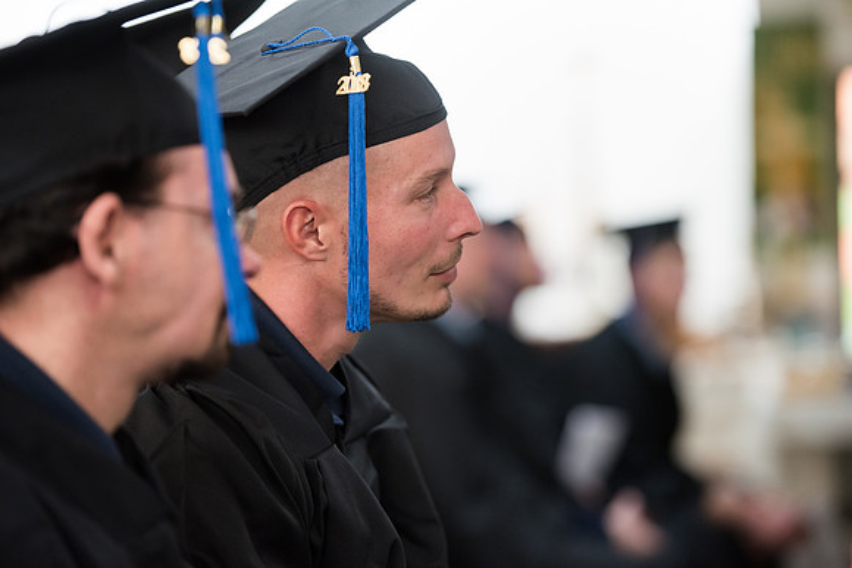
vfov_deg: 9.2
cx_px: 426
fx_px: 3551
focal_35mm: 150
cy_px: 284
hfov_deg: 13.7
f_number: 2.8
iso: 2500
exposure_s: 1/200
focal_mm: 150
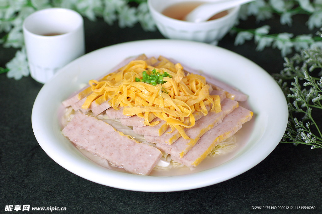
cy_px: 107
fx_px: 804
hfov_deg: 22.6
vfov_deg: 15.2
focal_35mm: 90
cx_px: 161
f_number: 3.5
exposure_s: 1/640
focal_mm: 60
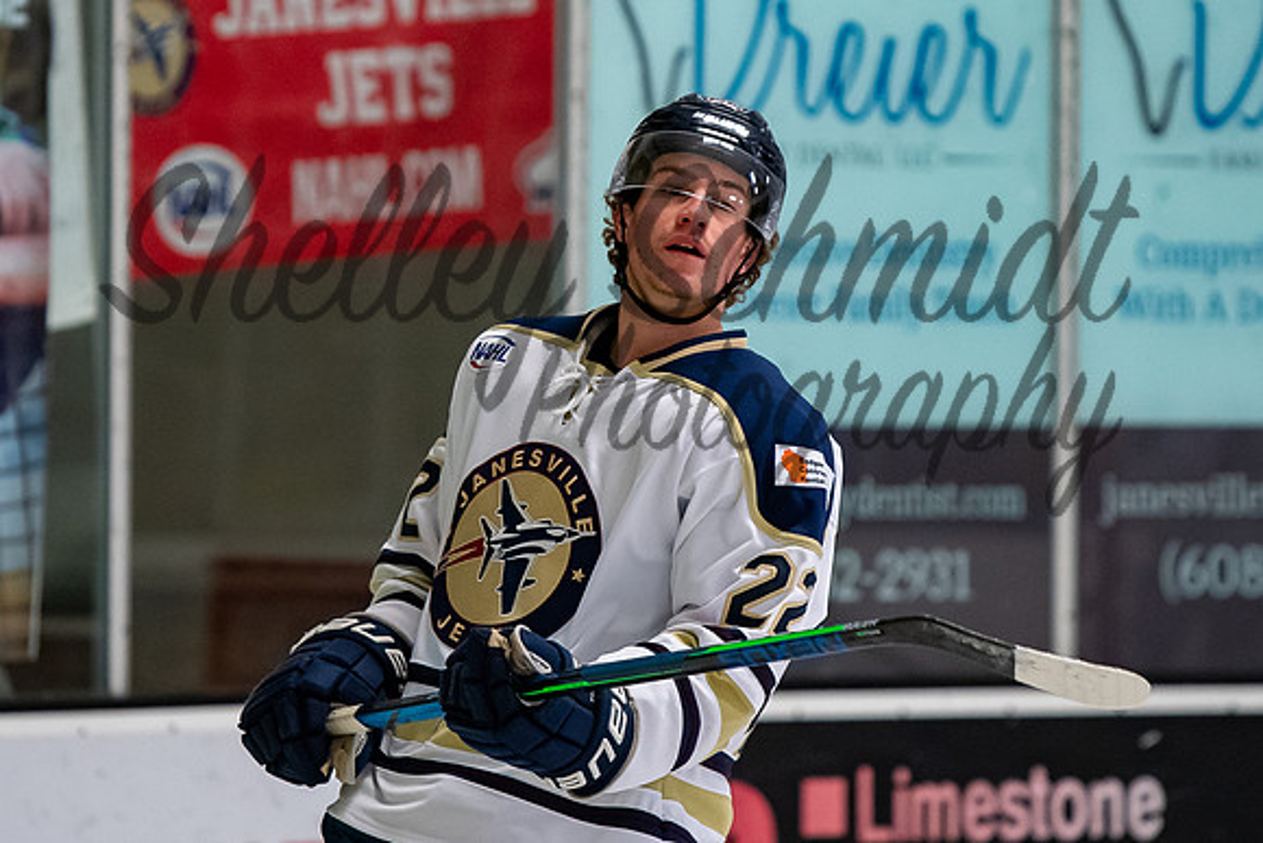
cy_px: 295
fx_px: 15242
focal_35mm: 434
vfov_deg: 3.2
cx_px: 643
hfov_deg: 4.7
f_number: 3.2
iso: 2500
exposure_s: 1/800
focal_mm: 200
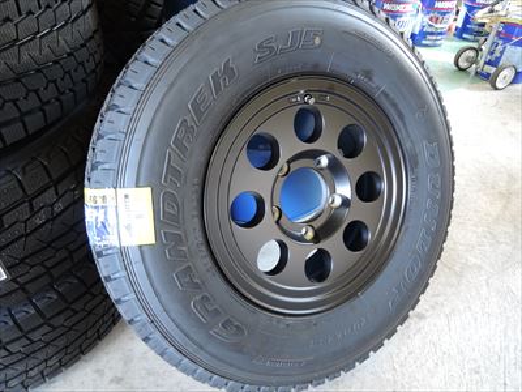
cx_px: 261
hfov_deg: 71.6
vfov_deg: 56.8
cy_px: 196
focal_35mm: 24
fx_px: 362
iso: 400
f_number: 1.8
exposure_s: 1/20
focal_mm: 5.1
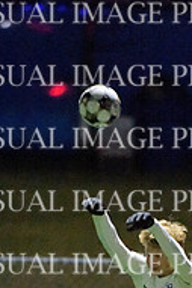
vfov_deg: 2.2
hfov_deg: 1.5
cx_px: 164
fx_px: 7557
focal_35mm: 943
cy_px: 294
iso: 51200
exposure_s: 1/1250
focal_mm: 400
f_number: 4
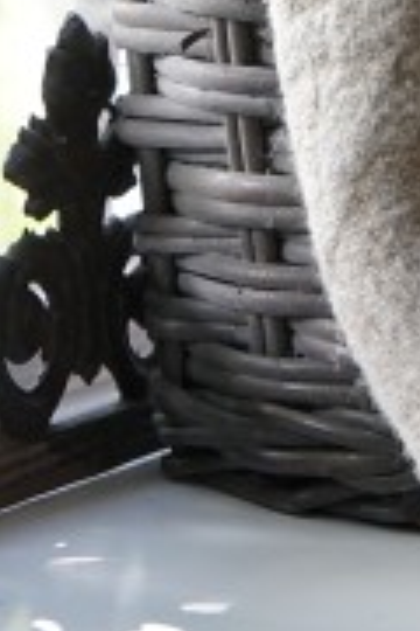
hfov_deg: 5.8
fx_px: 4077
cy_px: -330
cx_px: 696
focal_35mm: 233
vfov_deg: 8.6
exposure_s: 1/160
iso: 1600
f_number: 5.6
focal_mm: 70
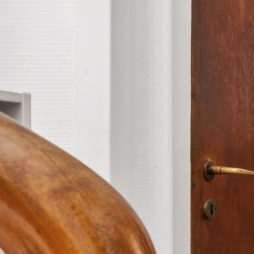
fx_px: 631
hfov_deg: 13.5
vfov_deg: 22.7
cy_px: 165
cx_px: 660
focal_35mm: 76
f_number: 6.3
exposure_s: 1/50
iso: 400
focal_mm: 15
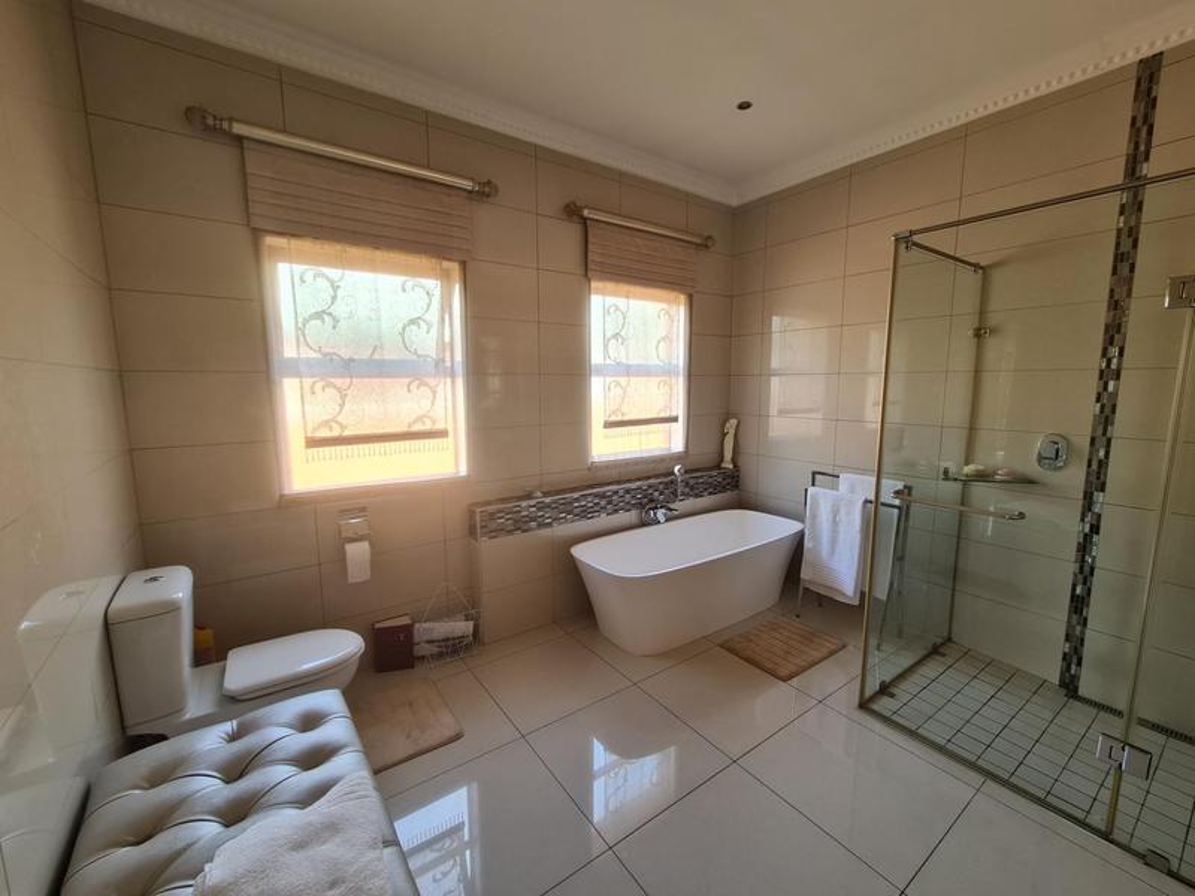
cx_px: 598
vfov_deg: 89.9
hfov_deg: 106.2
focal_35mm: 13
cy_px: 448
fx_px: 449
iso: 100
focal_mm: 2.2
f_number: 2.2
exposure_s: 1/50
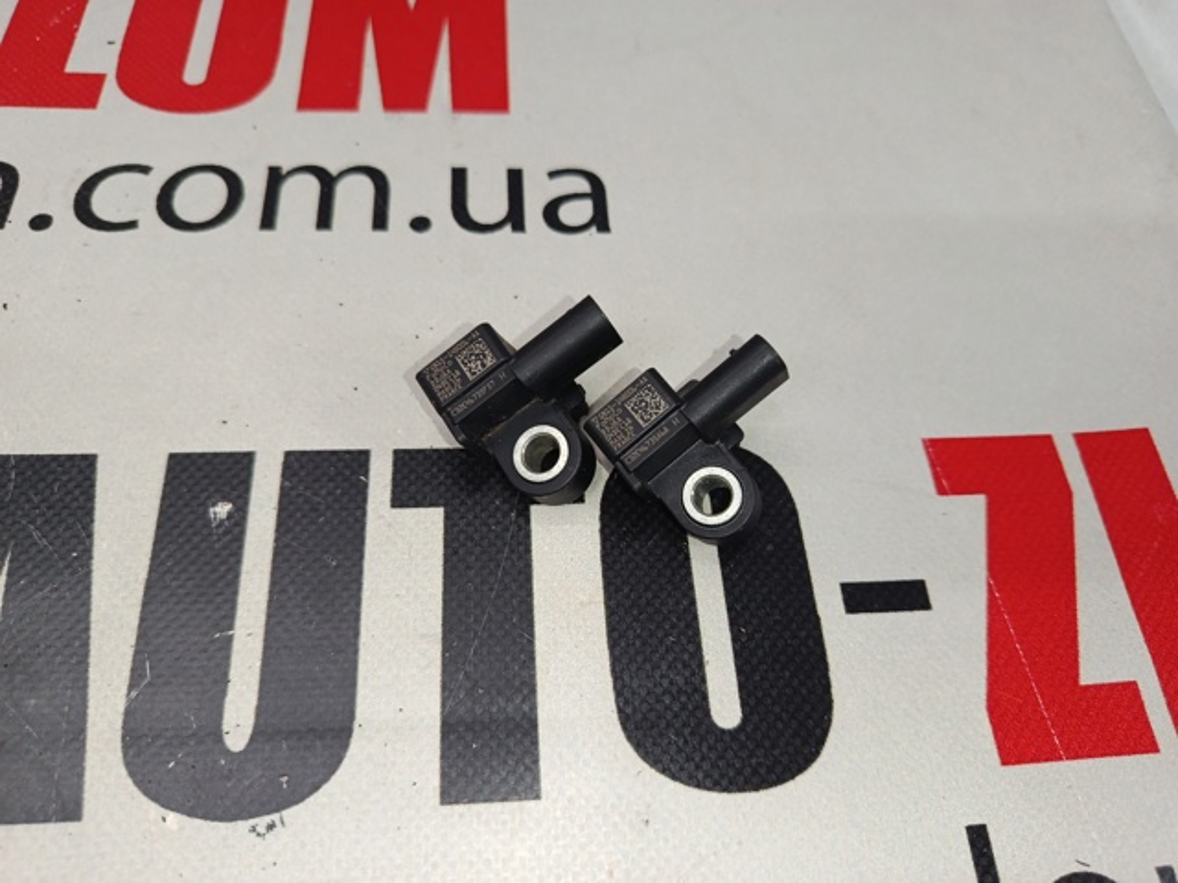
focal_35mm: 24
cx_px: 589
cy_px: 442
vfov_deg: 56.8
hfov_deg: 71.6
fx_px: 817
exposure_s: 1/100
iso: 500
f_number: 1.7
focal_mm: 5.24
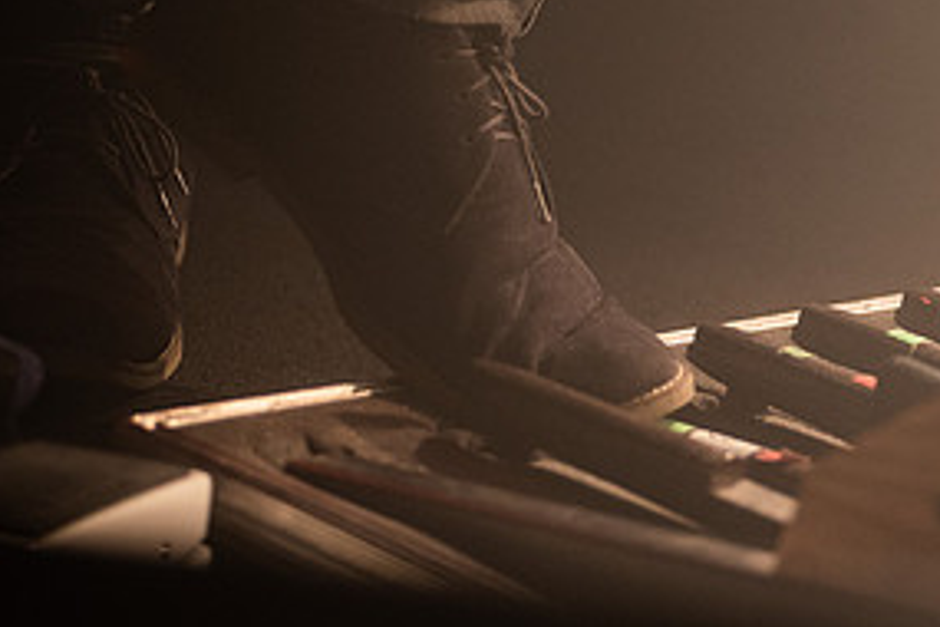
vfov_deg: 7.8
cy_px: 305
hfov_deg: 11.6
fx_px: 4569
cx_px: 953
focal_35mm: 175
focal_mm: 86
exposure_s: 1/80
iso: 1250
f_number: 2.8
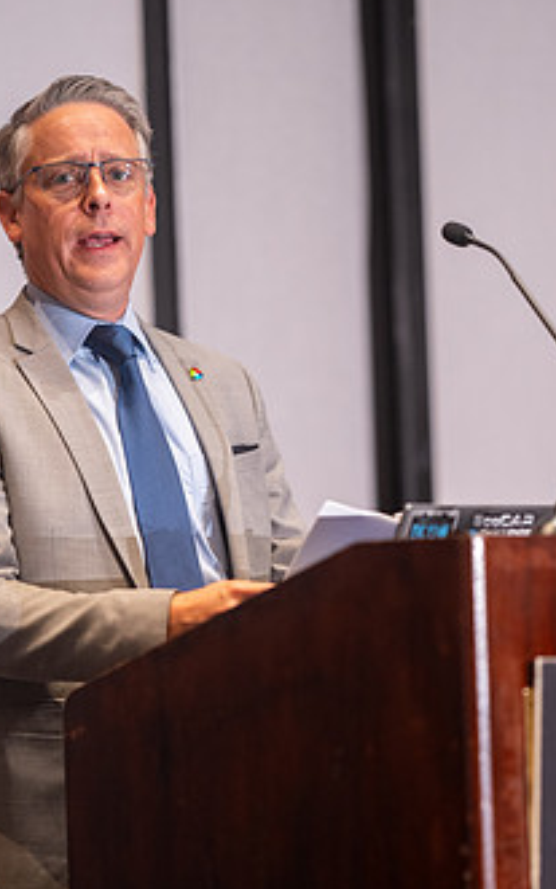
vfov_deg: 11.2
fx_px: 4532
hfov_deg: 7.0
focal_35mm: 187
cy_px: 540
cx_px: 279
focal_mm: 135
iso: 1600
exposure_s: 1/200
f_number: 1.8
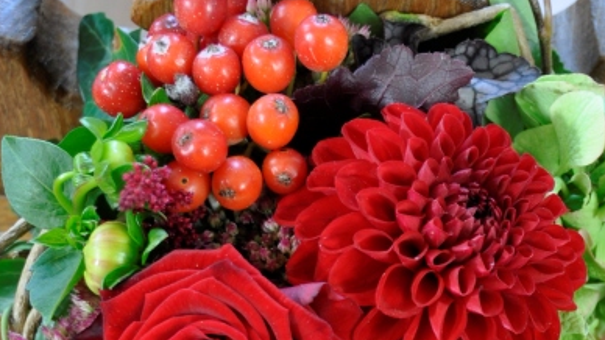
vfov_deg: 10.2
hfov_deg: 18.5
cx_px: 317
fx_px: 1860
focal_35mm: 116
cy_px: 449
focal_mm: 28
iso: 400
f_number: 4
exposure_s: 1/8
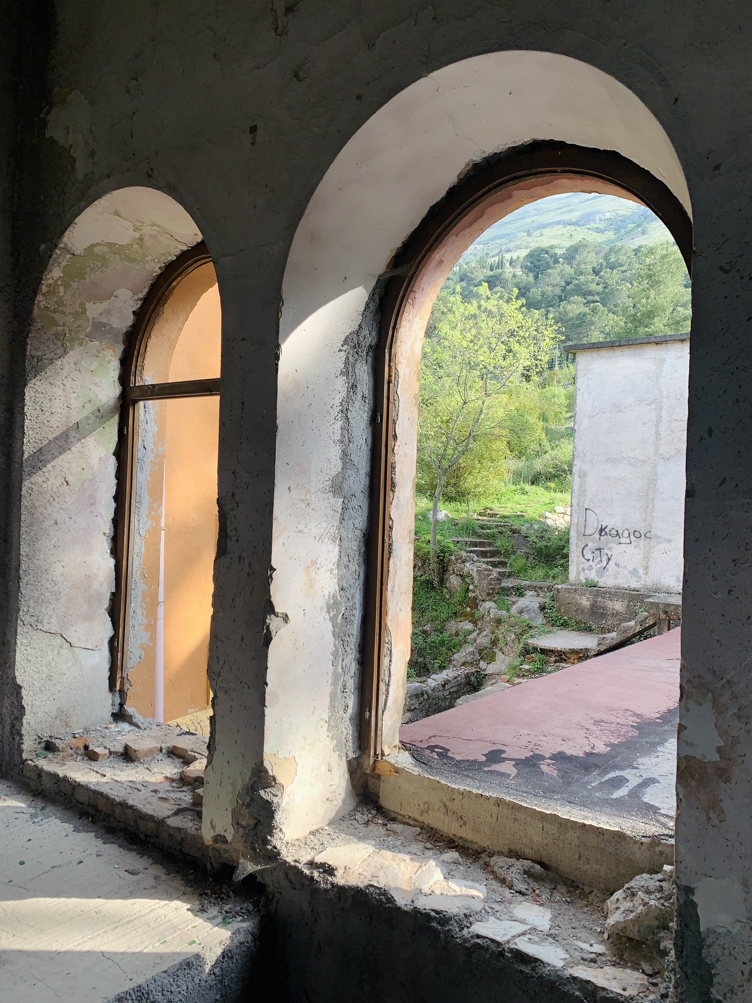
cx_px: 376
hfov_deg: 53.1
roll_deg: -2.8
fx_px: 753
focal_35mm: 26
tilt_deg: +0.1
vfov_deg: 67.3
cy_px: 502
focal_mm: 4.25
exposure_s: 1/351
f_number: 1.8
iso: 25
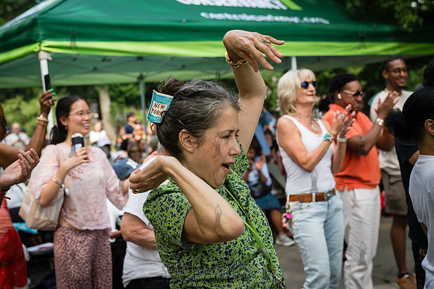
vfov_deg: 26.0
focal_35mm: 52
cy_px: 144
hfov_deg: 38.2
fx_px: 627
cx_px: 217
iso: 640
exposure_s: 1/800
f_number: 4
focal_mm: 52
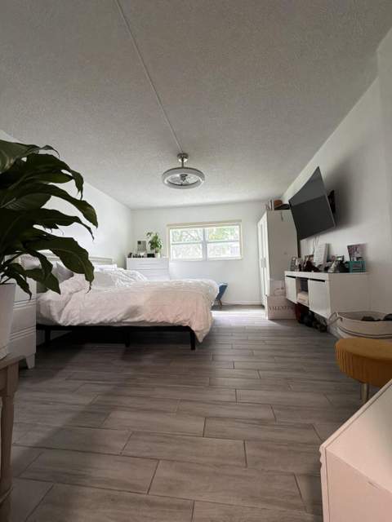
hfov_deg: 85.7
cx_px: 196
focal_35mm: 14
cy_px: 261
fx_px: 211
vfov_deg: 102.1
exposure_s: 1/60
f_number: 2.2
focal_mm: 2.22
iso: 500
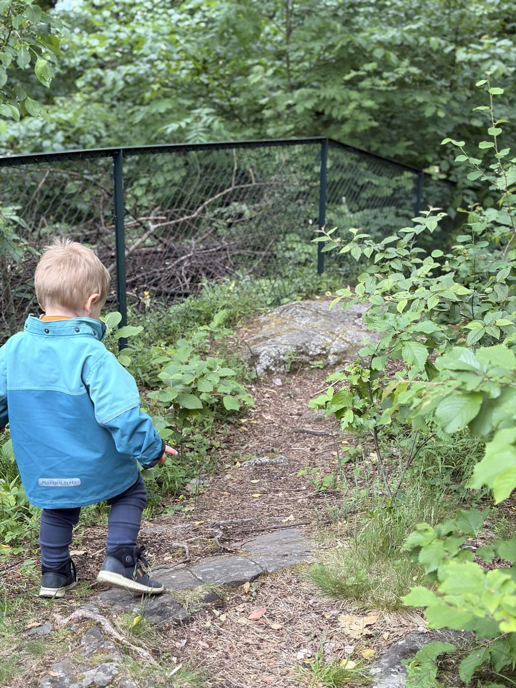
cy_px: 344
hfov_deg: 28.0
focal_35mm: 52
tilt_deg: -17.7
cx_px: 258
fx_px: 1034
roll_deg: -1.0
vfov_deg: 36.8
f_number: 1.6
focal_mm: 5.96
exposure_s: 1/60
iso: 80
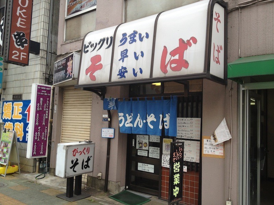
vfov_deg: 40.7
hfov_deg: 52.6
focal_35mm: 35
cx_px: 137
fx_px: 277
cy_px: 102
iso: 64
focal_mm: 4.28
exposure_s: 1/409
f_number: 2.4
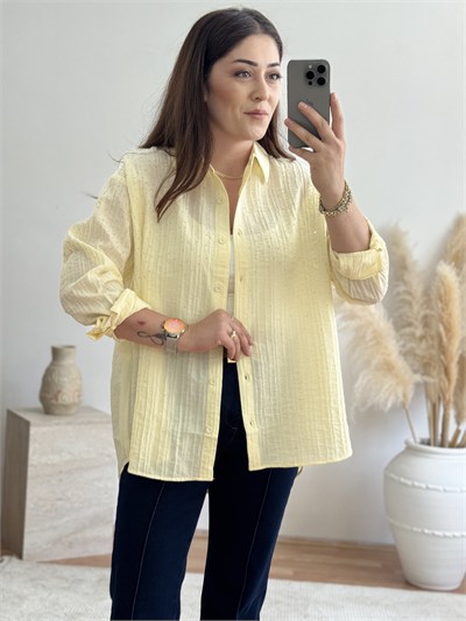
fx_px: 861
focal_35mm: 48
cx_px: 233
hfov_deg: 30.3
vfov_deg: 39.6
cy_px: 310
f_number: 1.78
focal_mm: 6.76
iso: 64
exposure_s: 1/191
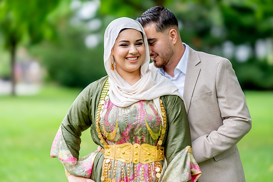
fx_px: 645
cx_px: 136
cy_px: 91
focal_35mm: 85
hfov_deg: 23.9
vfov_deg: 16.1
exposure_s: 1/1600
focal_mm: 85
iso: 100
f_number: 1.4
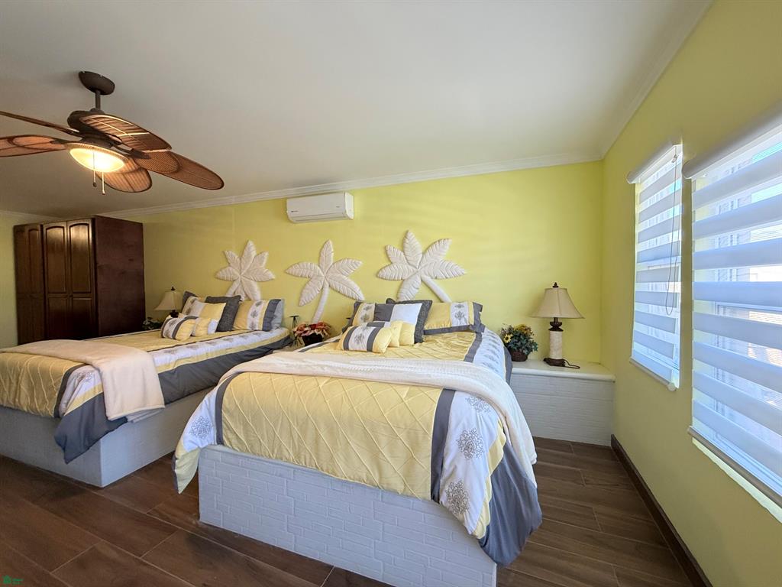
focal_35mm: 14
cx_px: 391
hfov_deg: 102.1
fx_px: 316
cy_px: 294
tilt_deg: -1.0
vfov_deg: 85.7
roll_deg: +0.4
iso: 320
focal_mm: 2.22
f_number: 2.2
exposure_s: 1/120
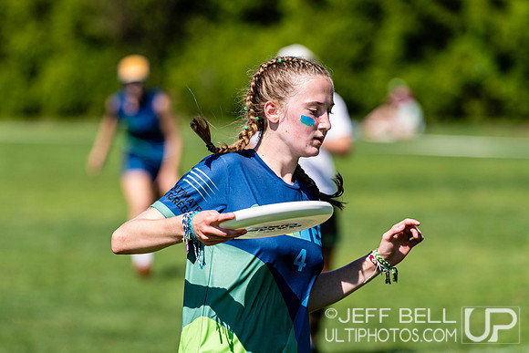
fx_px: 4409
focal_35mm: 300
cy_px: 176
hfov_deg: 6.9
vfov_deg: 4.6
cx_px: 264
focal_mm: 200
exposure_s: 1/1250
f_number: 3.2
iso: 100
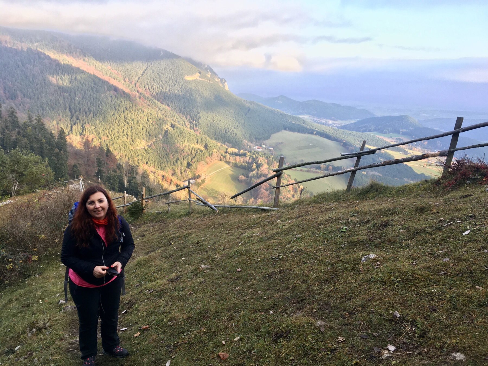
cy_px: 183
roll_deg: -2.9
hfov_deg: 61.7
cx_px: 244
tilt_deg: -15.4
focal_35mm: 29
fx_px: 409
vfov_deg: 48.2
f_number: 2.2
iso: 32
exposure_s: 1/100
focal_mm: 4.15
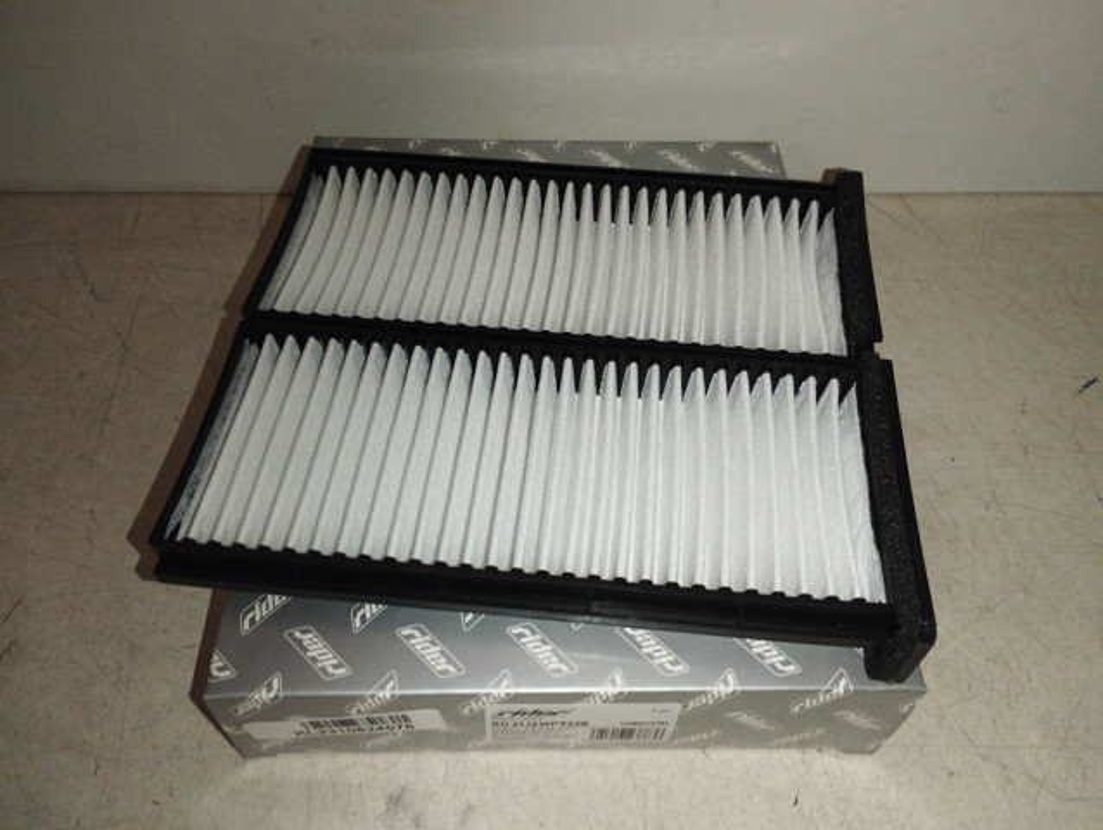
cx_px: 552
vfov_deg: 28.1
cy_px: 415
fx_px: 1659
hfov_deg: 36.8
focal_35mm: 52
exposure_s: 1/120
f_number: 2
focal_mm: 6
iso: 125
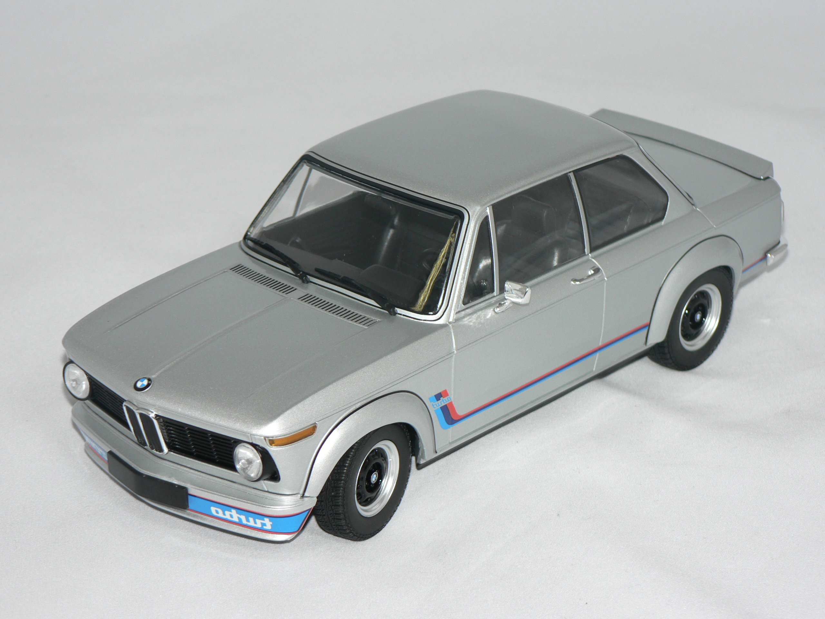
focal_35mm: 114
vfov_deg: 13.0
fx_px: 2717
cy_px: 310
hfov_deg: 17.3
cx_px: 412
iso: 80
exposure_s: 1/60
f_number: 3.2
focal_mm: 19
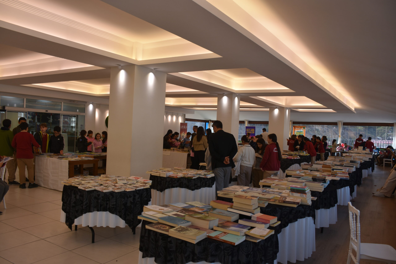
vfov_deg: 47.9
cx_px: 198
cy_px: 132
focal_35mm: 27
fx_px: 297
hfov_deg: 67.4
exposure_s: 1/125
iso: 200
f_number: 5.6
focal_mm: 18
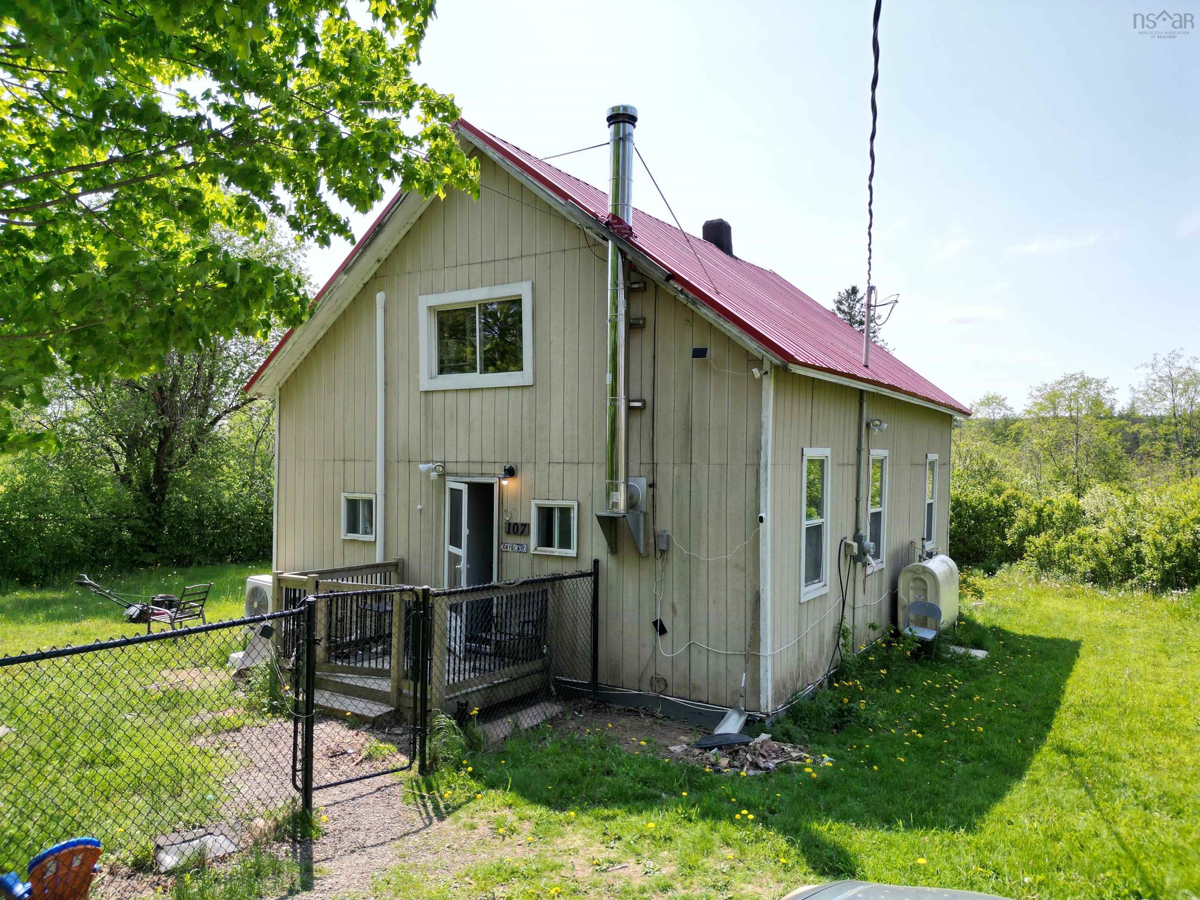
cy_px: 450
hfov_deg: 71.6
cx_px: 600
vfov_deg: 56.8
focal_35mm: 24
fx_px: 832
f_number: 1.7
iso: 110
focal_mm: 6.72
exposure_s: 1/3200
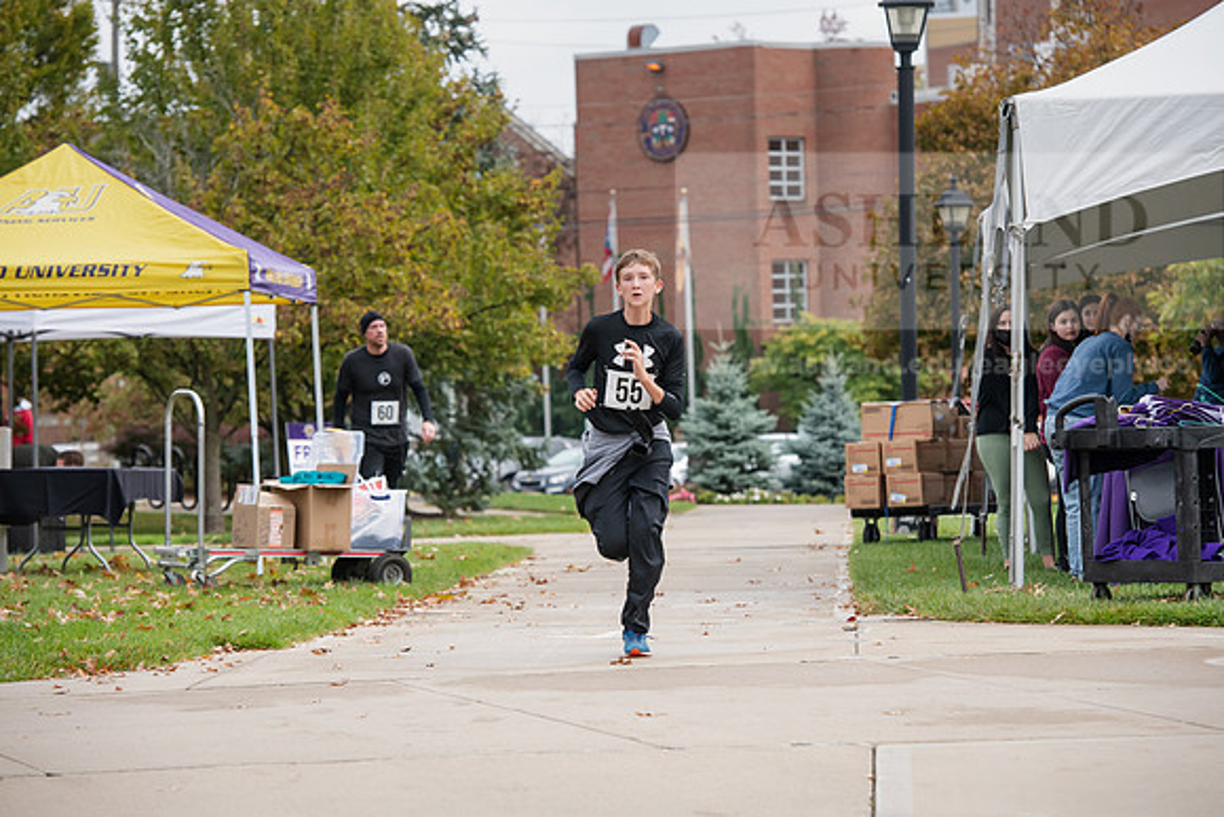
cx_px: 612
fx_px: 4761
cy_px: 408
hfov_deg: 14.7
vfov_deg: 9.8
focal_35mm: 140
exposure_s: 1/500
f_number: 5.6
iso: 500
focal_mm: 140
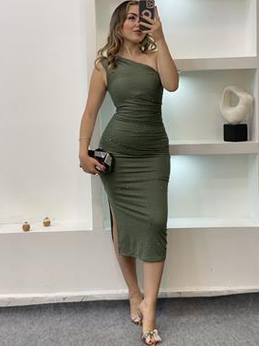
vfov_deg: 32.7
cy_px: 172
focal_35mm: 59
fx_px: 589
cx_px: 135
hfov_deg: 24.8
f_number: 2
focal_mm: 6
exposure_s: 1/100
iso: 80
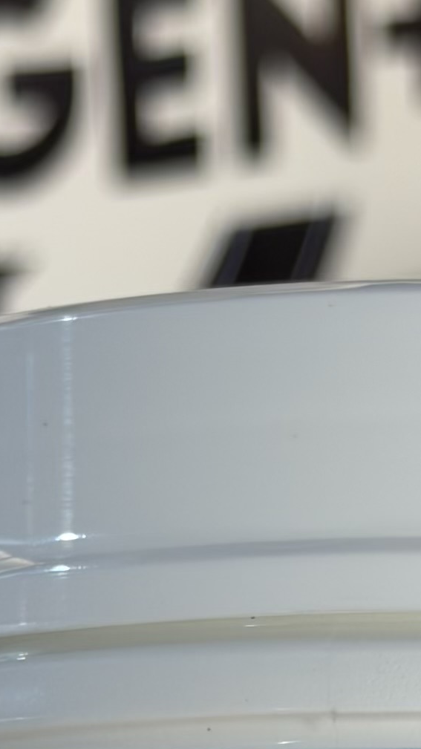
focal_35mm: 209
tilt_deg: -19.3
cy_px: 937
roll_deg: +1.3
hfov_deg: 5.8
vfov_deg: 10.1
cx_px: 284
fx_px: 4151
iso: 50
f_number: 1.78
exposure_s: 1/100
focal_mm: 6.76
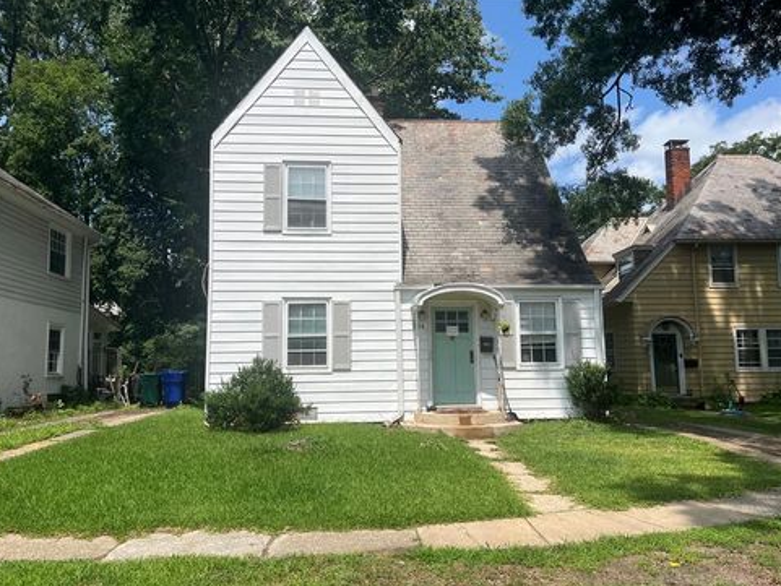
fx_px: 609
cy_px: 299
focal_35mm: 27
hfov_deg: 65.3
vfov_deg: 51.4
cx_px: 395
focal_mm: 5.1
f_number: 1.6
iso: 50
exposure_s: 1/4651
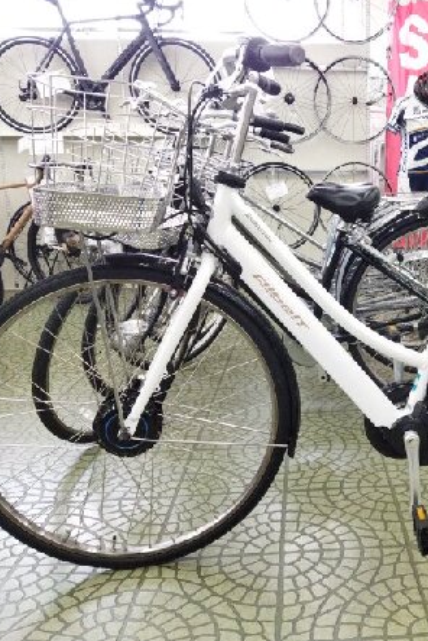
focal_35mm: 38
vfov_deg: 50.7
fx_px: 677
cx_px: 364
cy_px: 317
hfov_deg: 33.7
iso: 756
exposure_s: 1/400
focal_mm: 4.71
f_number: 1.79
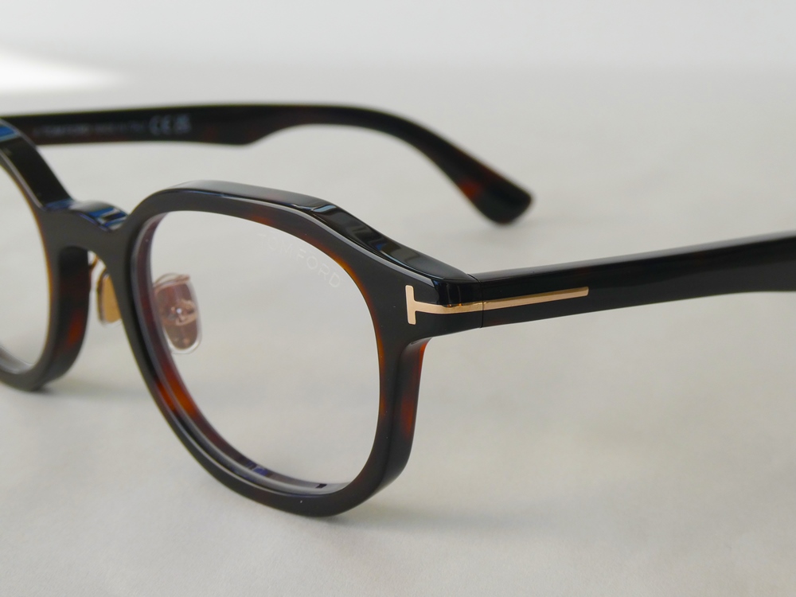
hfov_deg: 26.3
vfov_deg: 19.9
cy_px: 298
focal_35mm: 74
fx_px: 1702
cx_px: 398
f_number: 4.6
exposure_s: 1/250
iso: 80
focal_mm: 13.2
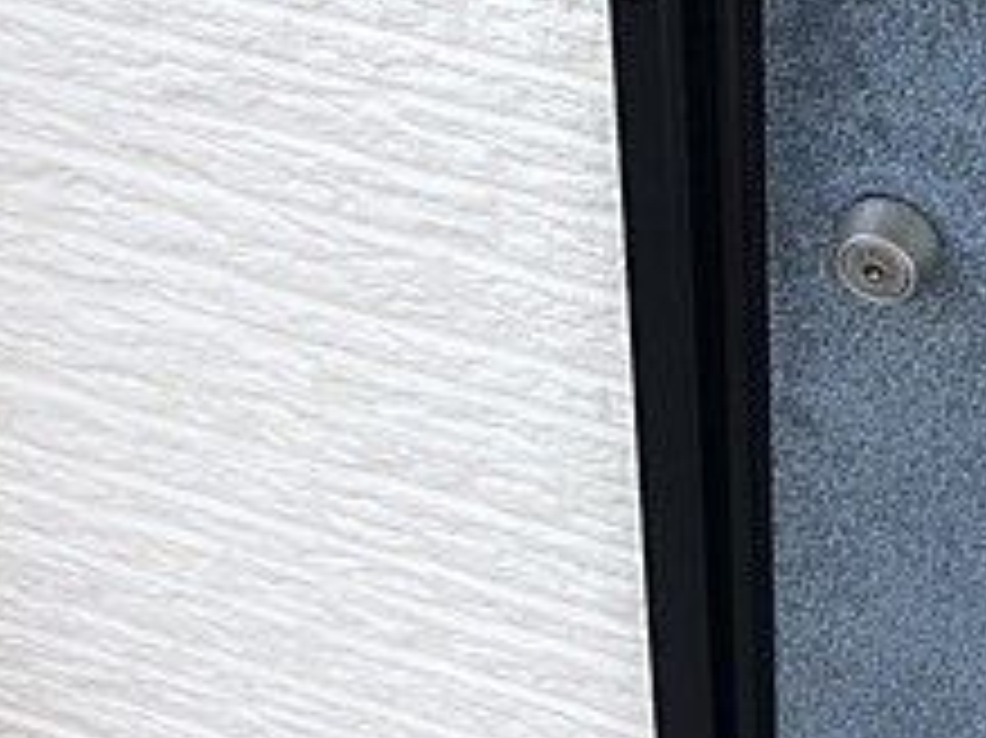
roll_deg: -1.5
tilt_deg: -31.5
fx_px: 2334
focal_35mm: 82
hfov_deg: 23.1
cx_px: 923
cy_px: -58
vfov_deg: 17.4
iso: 20
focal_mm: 3.99
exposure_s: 1/417
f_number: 1.8
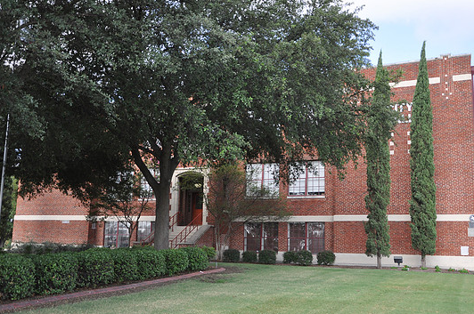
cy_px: 169
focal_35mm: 36
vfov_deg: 36.7
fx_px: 473
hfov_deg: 53.1
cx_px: 256
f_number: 4
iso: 200
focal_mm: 22
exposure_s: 1/200
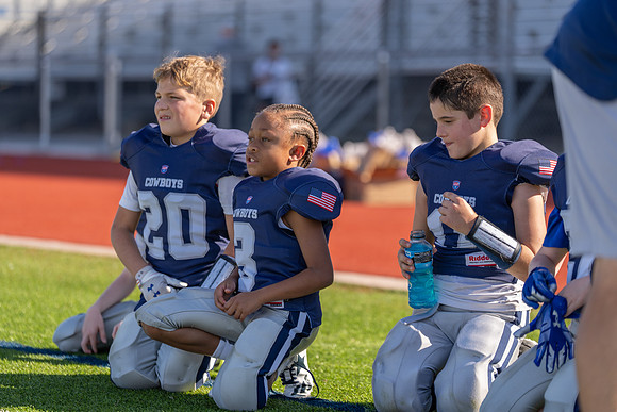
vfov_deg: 10.2
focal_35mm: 134
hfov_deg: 15.3
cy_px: 206
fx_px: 2297
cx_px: 308
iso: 100
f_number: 2.8
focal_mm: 134
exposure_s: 1/800
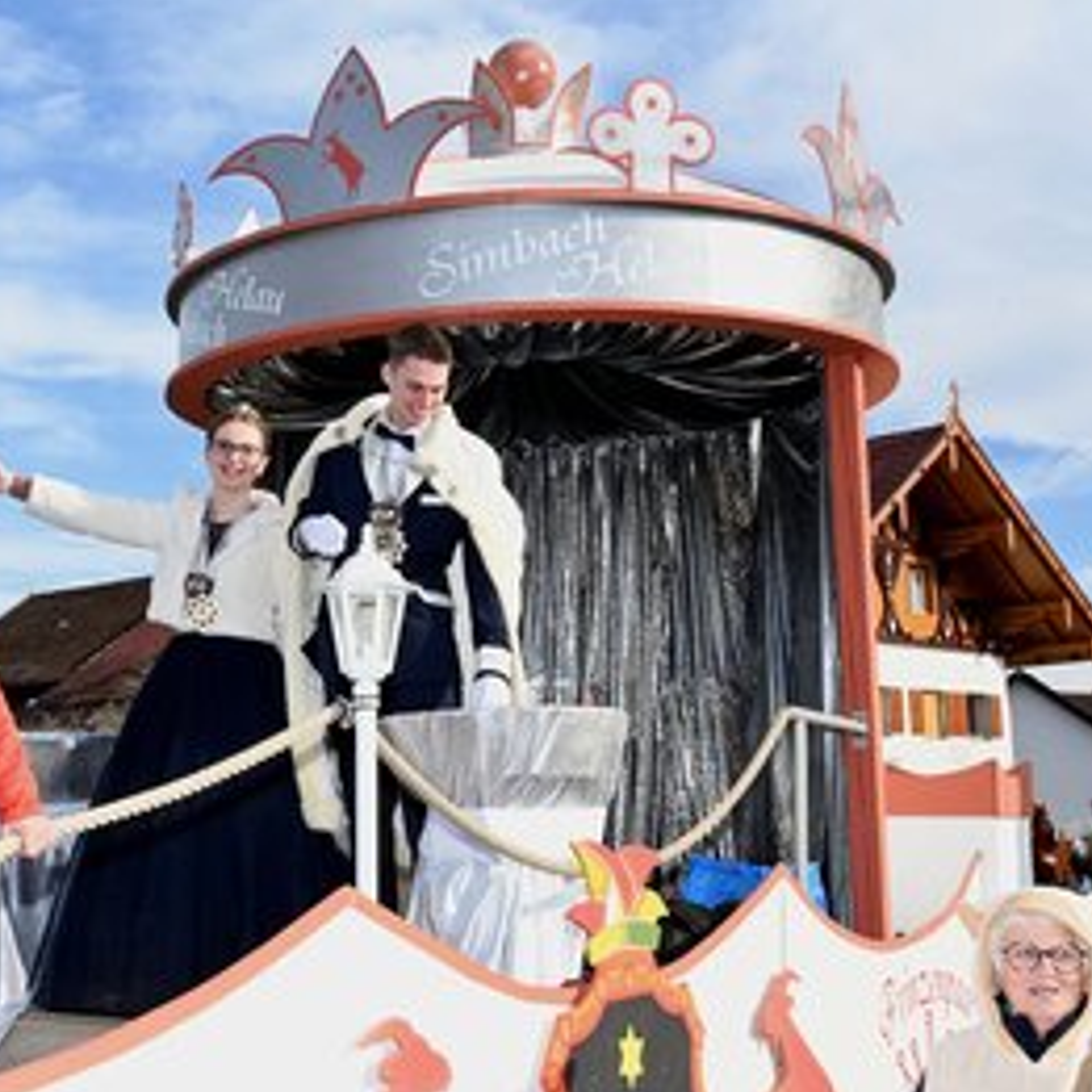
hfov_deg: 32.4
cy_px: 552
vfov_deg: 32.8
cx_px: 322
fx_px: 1856
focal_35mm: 52
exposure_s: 1/200
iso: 1000
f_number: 22
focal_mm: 40
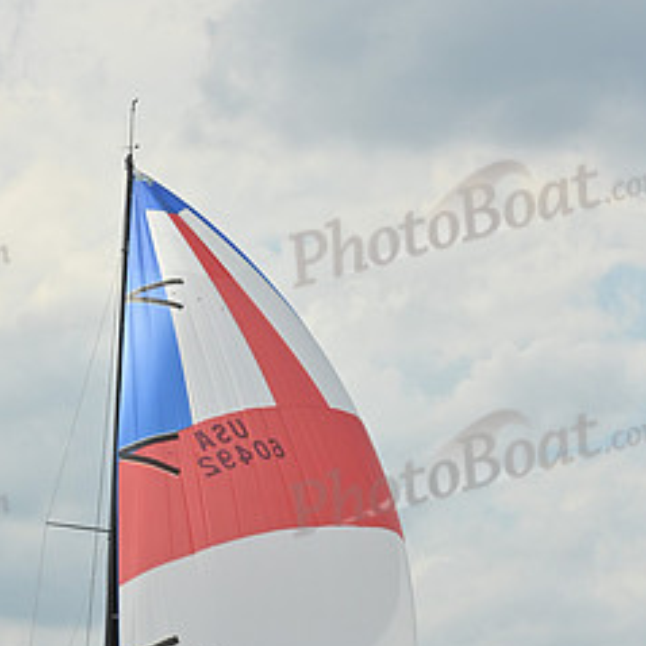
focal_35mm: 202
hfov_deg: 8.6
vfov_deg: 8.6
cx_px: 150
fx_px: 4265
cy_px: 646
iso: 320
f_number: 9
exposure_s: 1/1600
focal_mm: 98
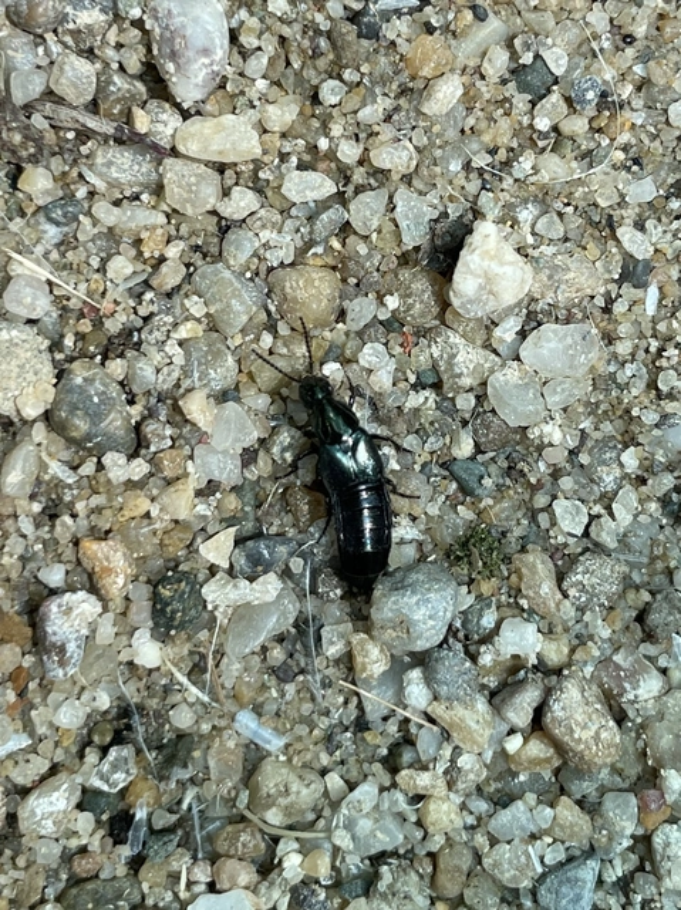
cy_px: 455
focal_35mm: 26
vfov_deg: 67.3
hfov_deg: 53.0
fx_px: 683
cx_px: 340
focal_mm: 4.2
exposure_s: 1/276
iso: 32
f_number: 1.6
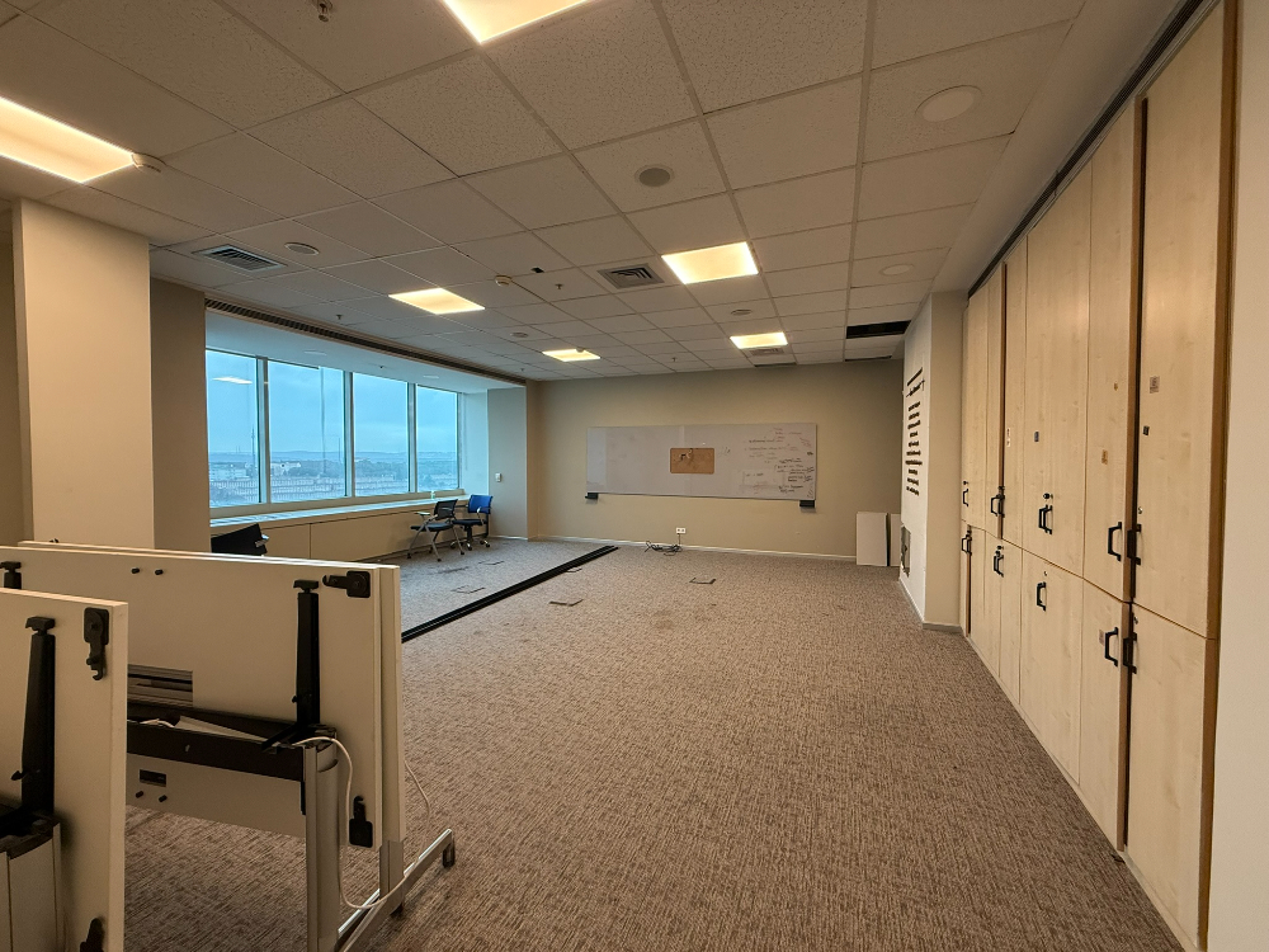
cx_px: 634
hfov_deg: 102.1
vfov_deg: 85.7
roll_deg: +0.0
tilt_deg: -1.2
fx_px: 513
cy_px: 476
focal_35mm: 14
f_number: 2.2
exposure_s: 1/100
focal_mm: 2.22
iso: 250
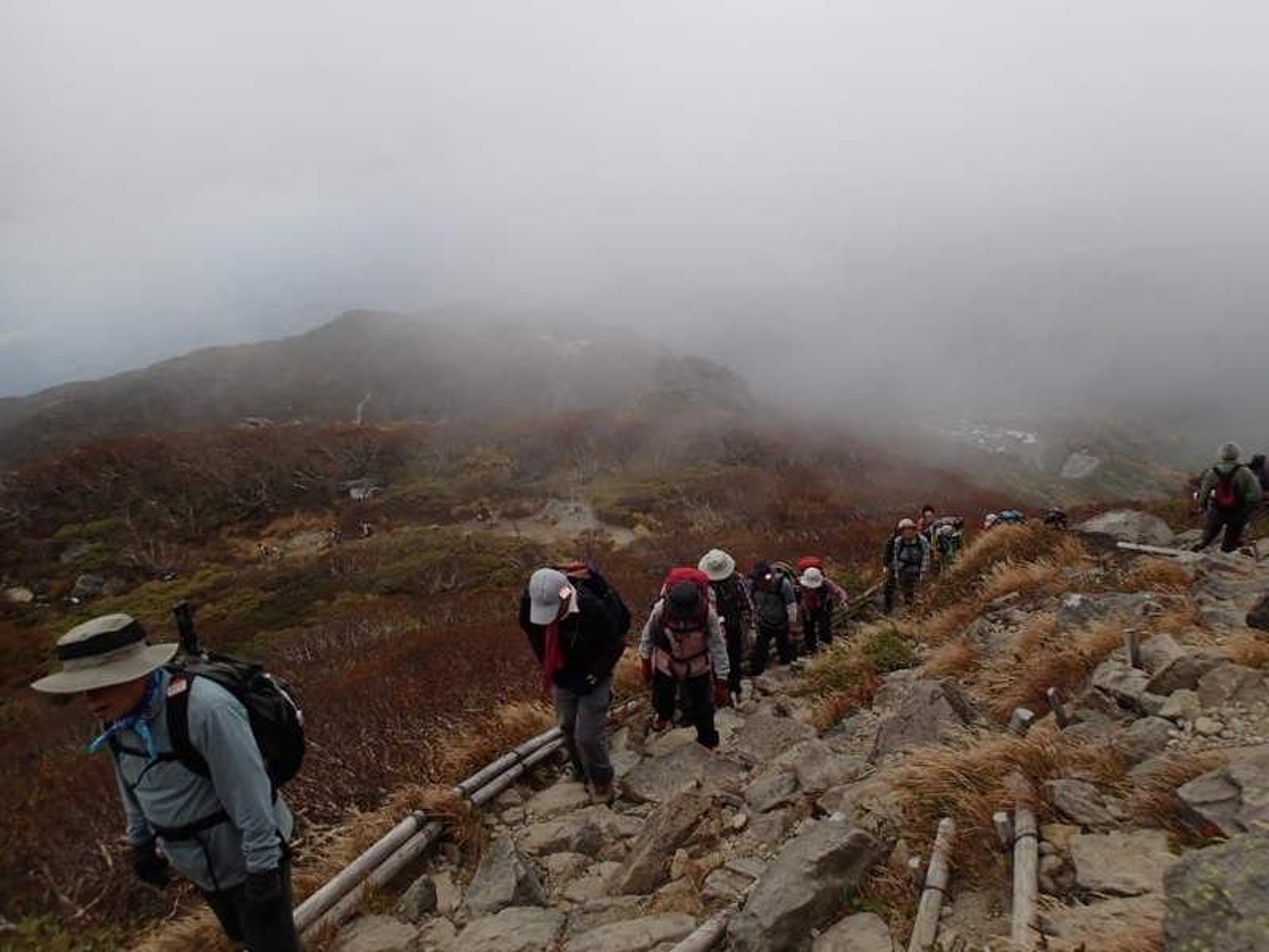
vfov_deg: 54.9
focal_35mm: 25
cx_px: 634
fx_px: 916
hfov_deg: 69.4
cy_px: 476
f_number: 8
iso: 100
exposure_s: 1/160
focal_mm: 4.5
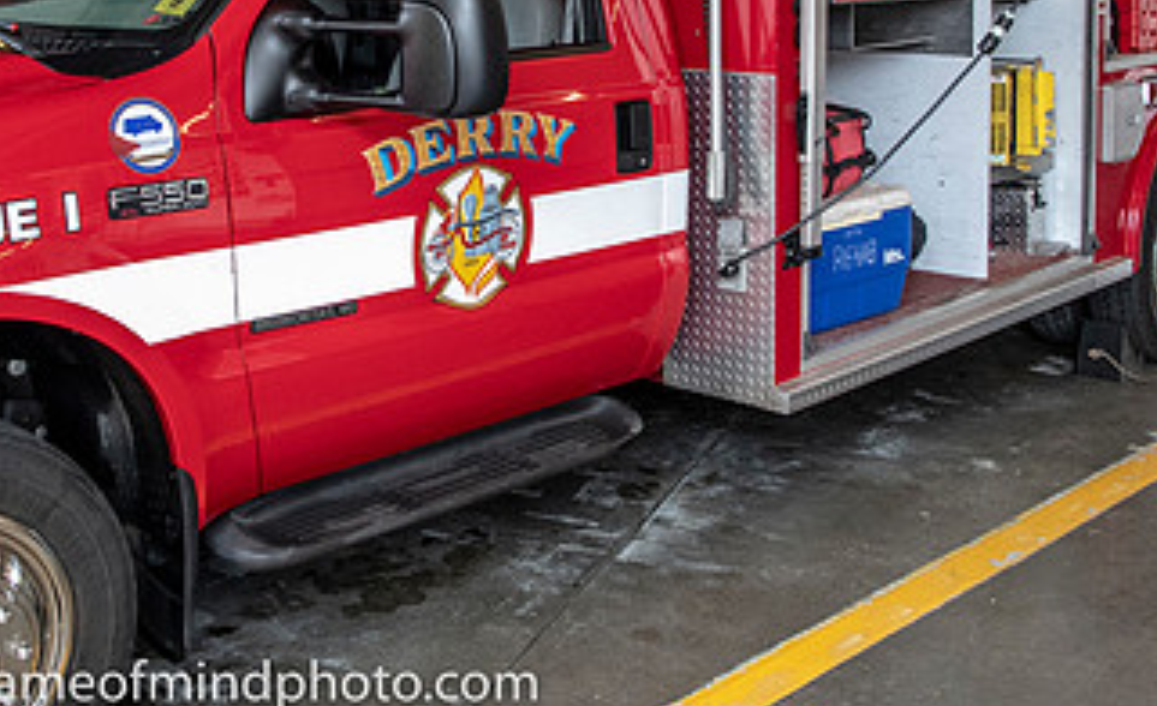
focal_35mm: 49
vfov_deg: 25.2
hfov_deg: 41.0
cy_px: 75
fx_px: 1535
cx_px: 443
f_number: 4
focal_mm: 16
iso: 2000
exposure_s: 1/200
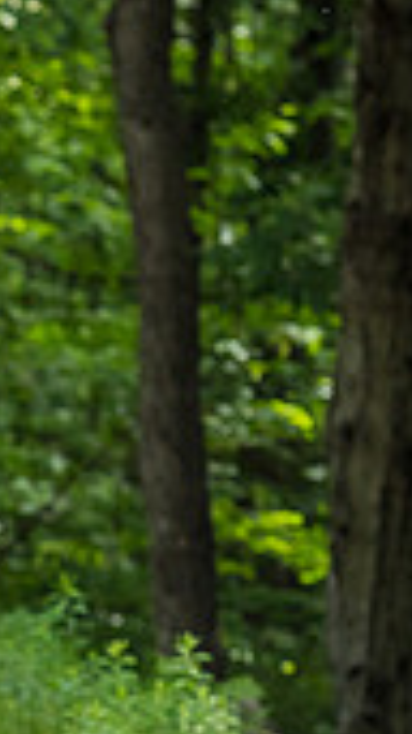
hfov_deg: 2.3
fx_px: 10211
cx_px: -522
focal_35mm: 525
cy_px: 738
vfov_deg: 4.1
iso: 400
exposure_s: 1/1250
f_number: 4.5
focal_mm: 122
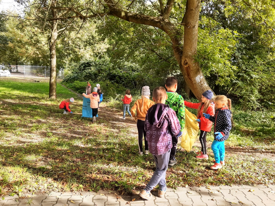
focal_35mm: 26
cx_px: 138
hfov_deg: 67.3
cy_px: 103
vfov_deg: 53.1
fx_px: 207
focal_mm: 4.75
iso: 50
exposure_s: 1/508
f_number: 1.7
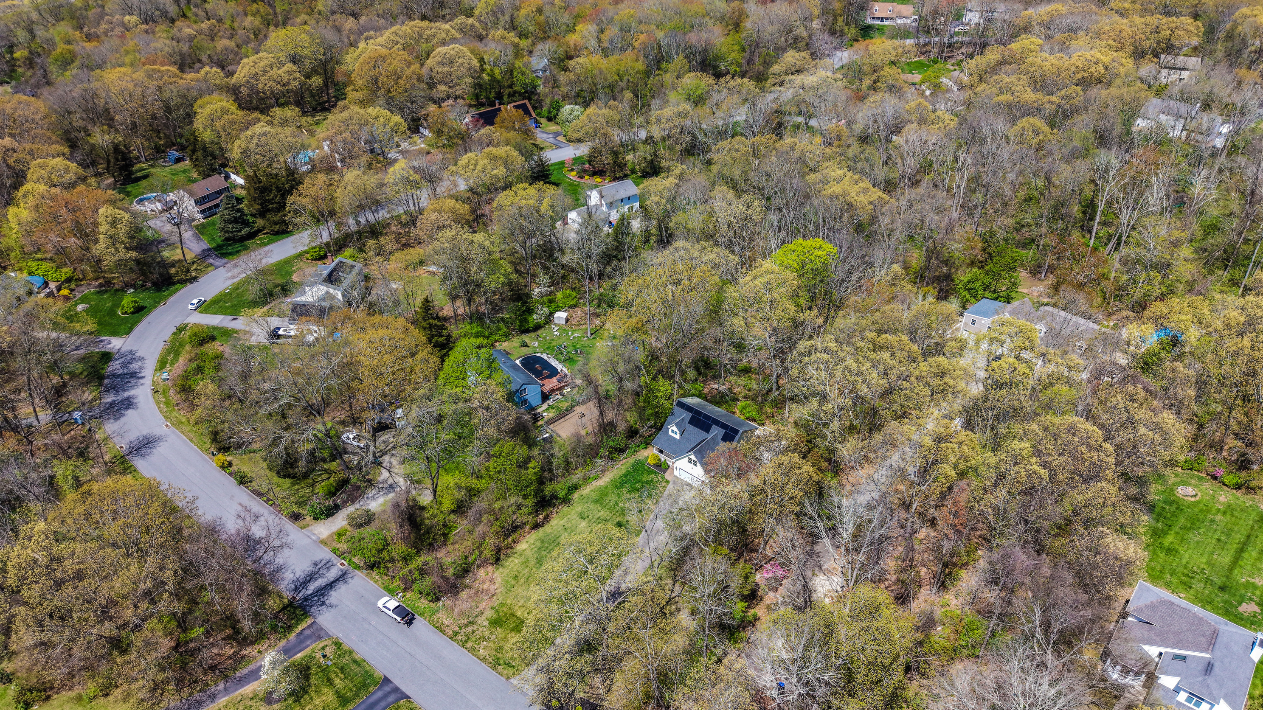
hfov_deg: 69.9
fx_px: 904
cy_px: 365
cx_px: 621
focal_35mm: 27
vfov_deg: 42.9
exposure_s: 1/320
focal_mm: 8.67
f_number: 1.8
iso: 100
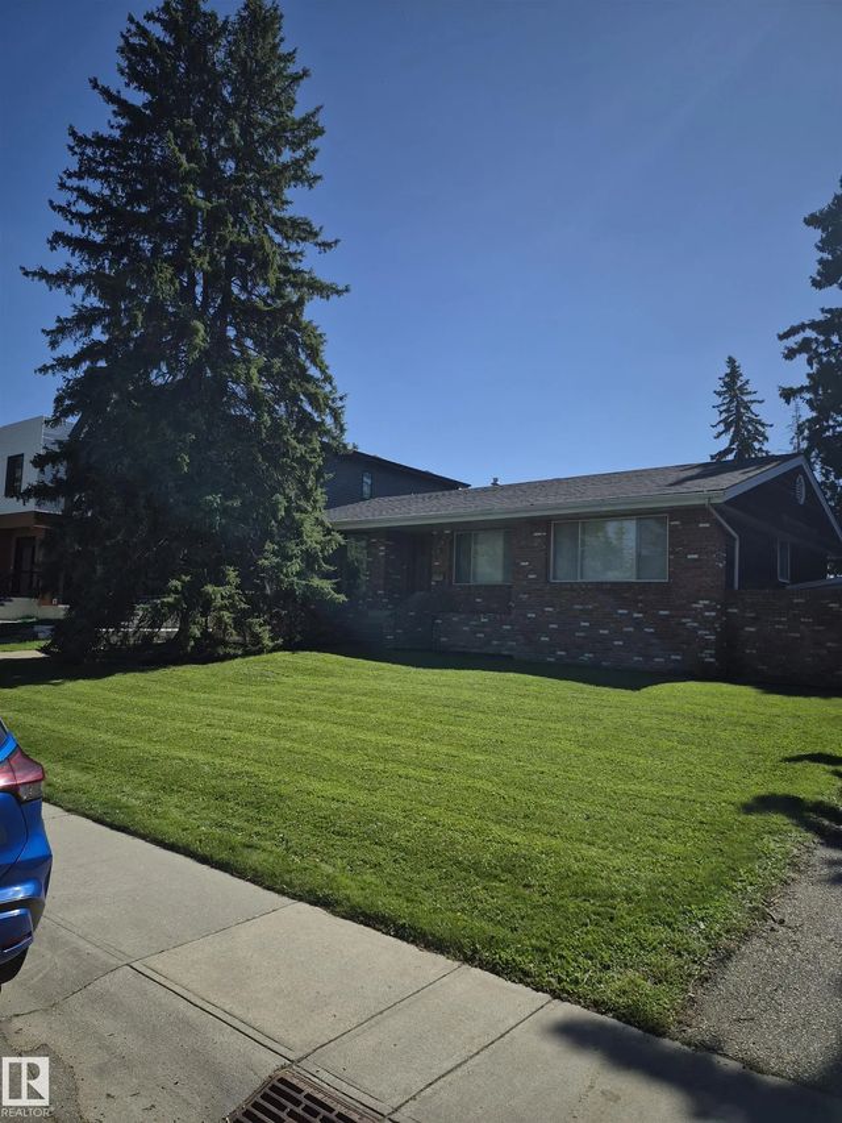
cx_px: 421
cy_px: 562
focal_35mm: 23
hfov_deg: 58.9
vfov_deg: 73.9
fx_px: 746
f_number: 1.8
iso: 25
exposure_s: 1/1720
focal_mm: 5.4
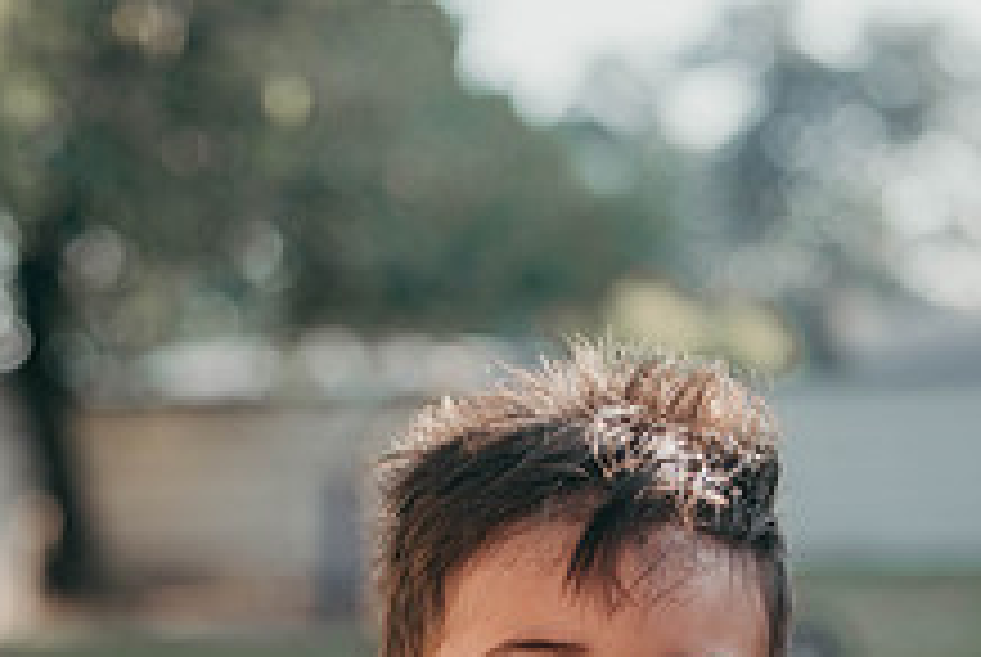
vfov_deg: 14.3
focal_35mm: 93
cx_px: 243
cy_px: 799
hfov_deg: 21.7
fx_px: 2538
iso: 64
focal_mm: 35
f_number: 1.6
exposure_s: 1/1600
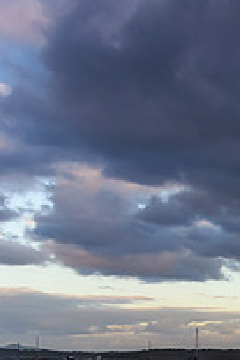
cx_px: 469
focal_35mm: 78
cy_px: 326
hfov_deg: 14.7
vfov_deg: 25.2
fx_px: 780
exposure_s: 1/500
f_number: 6.3
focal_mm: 18
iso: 400
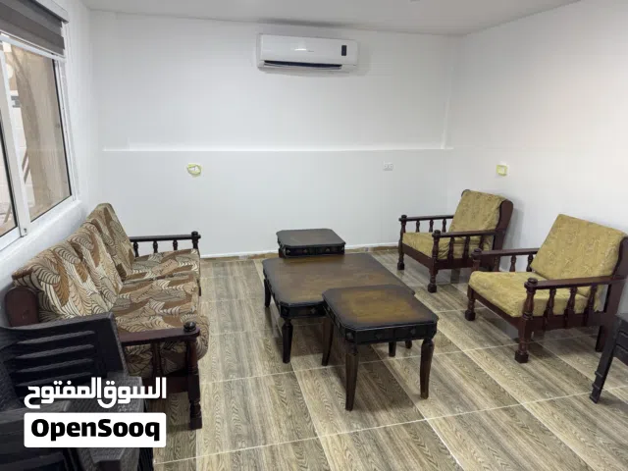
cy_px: 236
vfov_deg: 56.8
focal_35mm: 24
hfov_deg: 71.6
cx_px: 314
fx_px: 435
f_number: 1.78
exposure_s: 1/121
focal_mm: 6.76
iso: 100
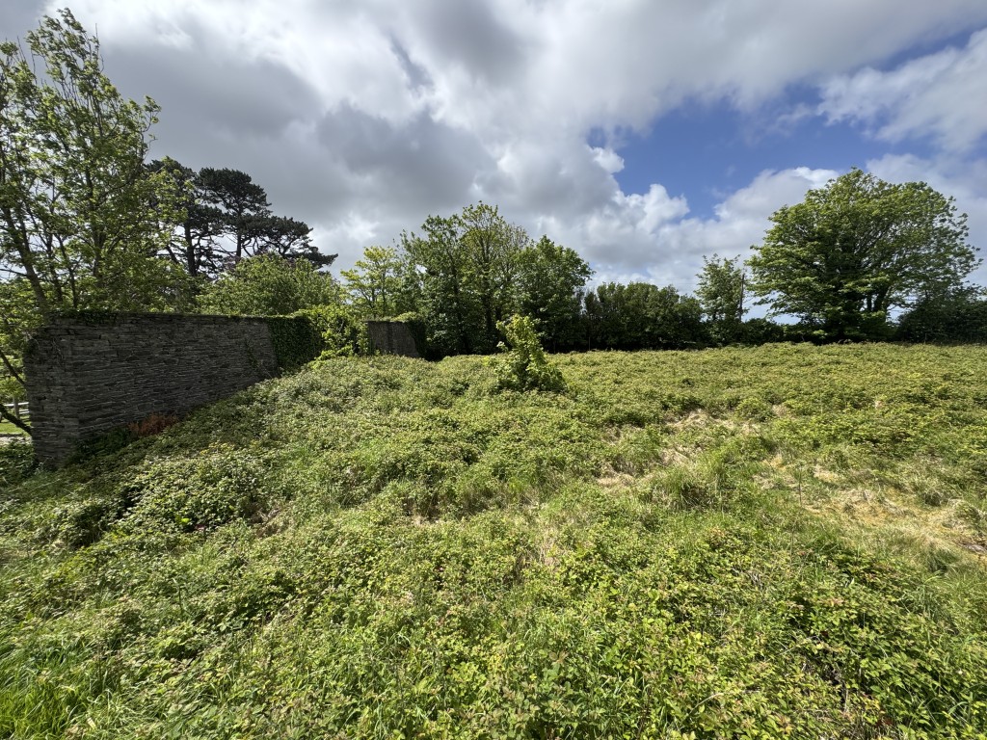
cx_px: 494
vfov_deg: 85.7
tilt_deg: -6.7
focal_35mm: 14
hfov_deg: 102.1
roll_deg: +0.3
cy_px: 370
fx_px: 399
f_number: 2.2
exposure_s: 1/1600
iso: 50
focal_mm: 2.22
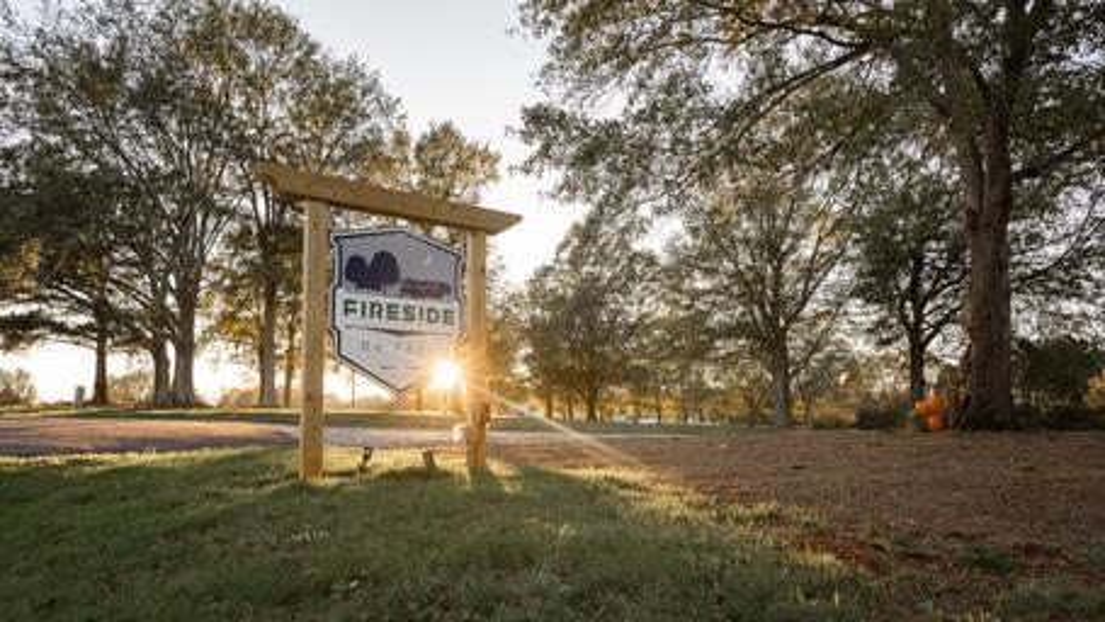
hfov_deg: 73.7
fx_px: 737
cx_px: 552
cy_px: 368
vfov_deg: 45.5
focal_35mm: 25
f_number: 6.3
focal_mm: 24
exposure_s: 1/250
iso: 640
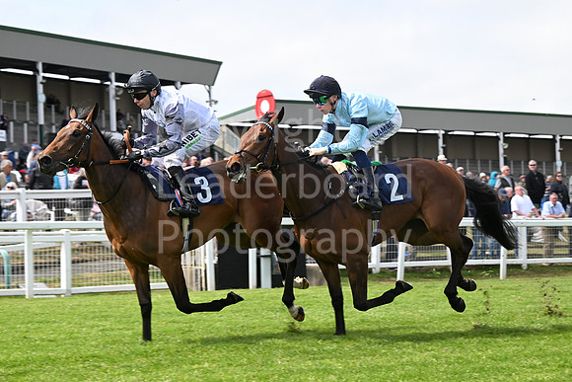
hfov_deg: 23.6
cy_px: 191
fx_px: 1367
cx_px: 286
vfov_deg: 15.9
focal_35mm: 86
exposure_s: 1/1000
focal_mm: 86
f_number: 6.3
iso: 400
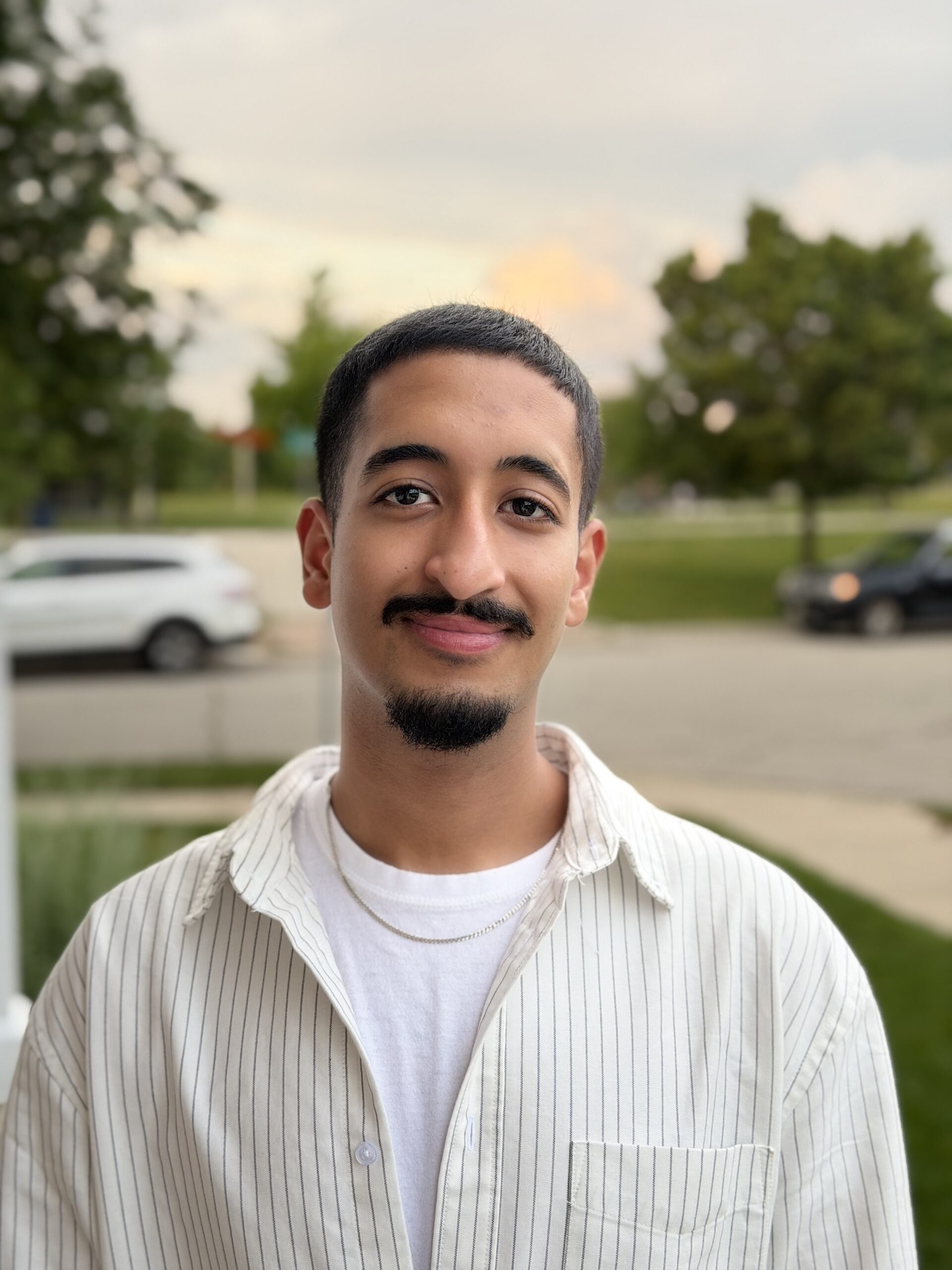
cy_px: 635
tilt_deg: -5.3
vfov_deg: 39.7
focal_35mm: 48
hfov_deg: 30.3
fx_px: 1760
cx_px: 476
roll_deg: +0.7
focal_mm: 6.76
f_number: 1.78
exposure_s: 1/164
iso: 100
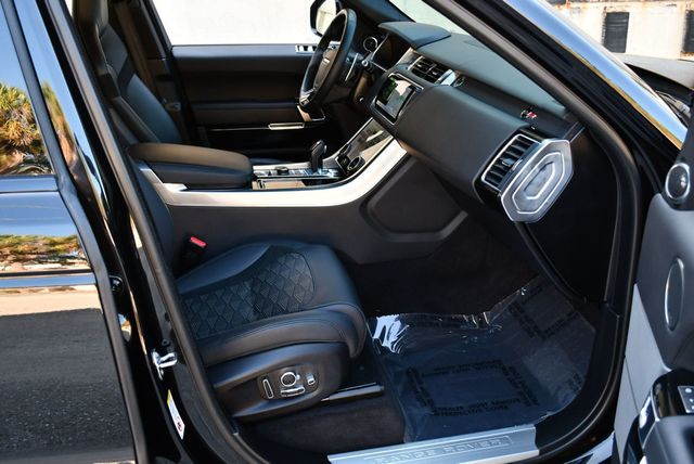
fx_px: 695
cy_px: 232
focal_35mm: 36
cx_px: 347
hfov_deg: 53.1
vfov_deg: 36.9
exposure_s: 1/250
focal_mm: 18
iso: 560
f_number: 3.5
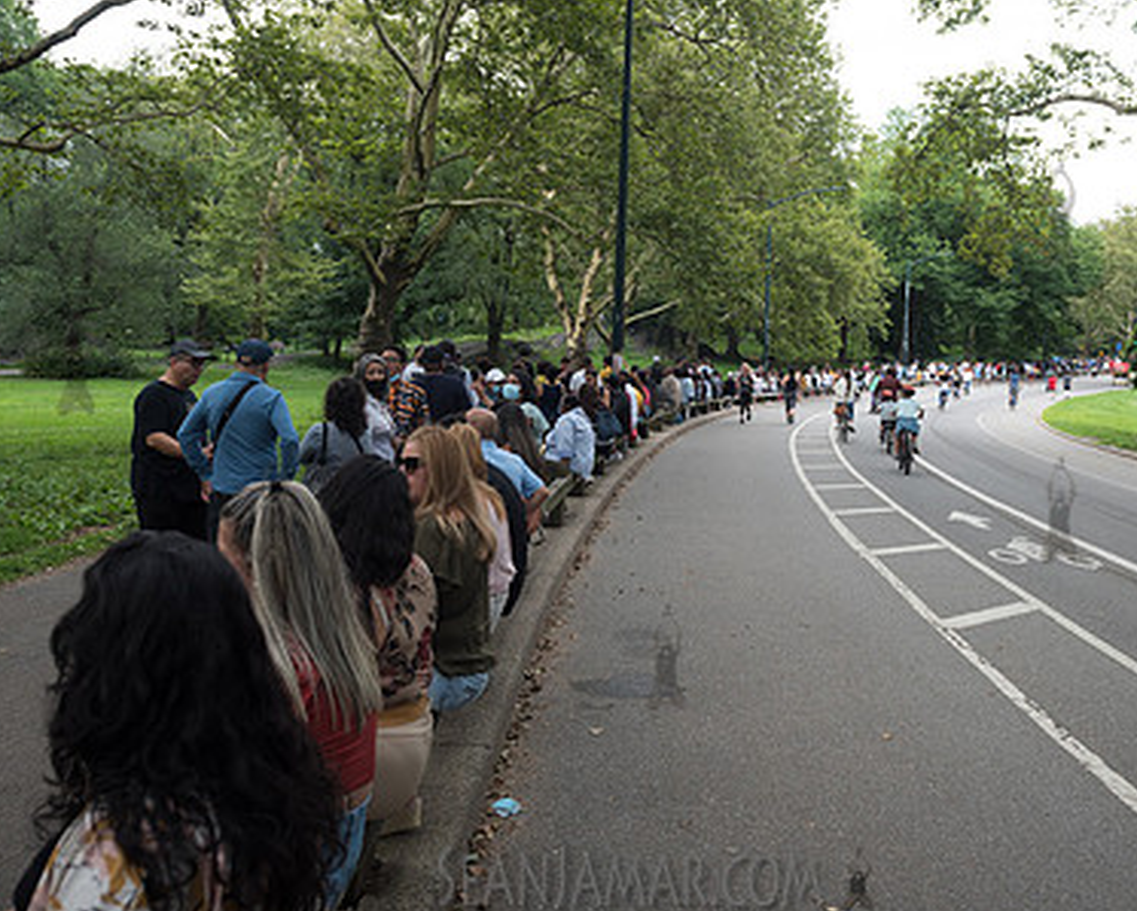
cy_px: 361
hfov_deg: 51.3
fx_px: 1179
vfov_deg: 42.1
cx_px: 665
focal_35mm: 35
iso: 250
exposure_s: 1/250
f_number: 4.5
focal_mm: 24
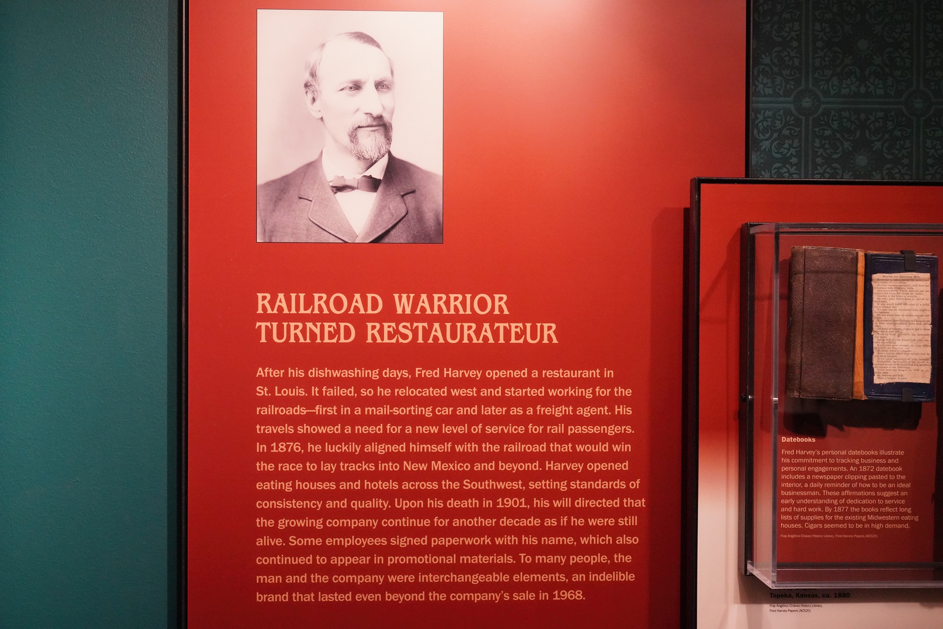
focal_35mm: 46
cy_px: 314
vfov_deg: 29.3
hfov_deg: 42.7
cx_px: 472
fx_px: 1205
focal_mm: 46
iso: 10000
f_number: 8
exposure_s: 1/60
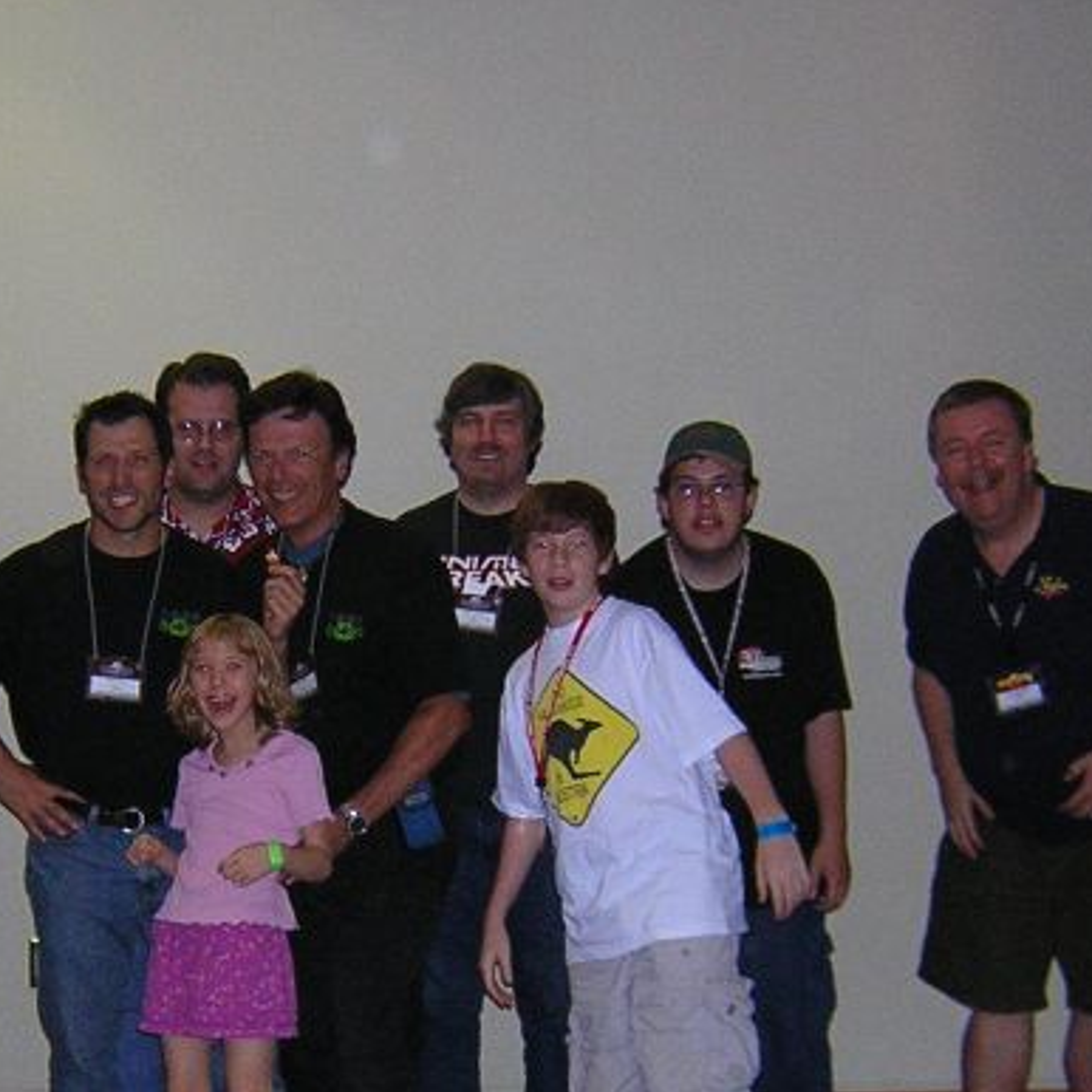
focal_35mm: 66
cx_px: 362
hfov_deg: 26.0
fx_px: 2356
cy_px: 769
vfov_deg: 25.9
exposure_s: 1/60.1
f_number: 2.6
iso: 400
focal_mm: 4.7
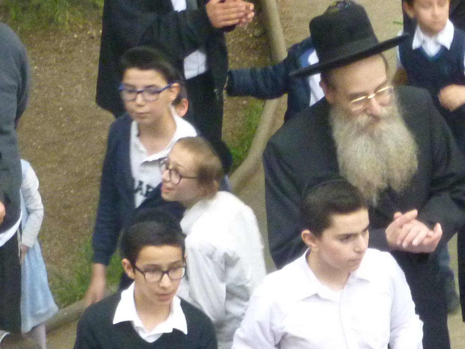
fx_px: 2552
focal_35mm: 190
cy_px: 503
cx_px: 471
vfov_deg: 7.7
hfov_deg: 10.3
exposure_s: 1/60
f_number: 4
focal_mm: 8.6
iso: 320
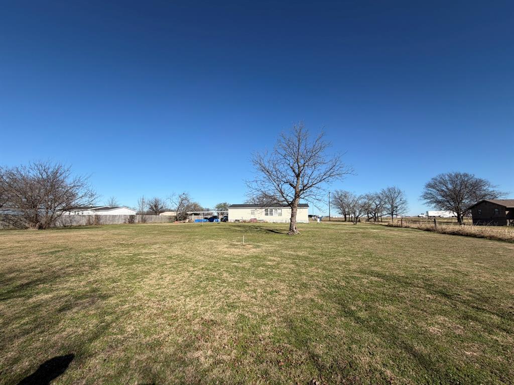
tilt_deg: +6.8
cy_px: 192
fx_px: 208
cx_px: 257
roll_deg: +0.4
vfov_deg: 85.7
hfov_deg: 102.1
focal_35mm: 14
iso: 20
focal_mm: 2.22
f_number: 2.2
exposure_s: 1/789
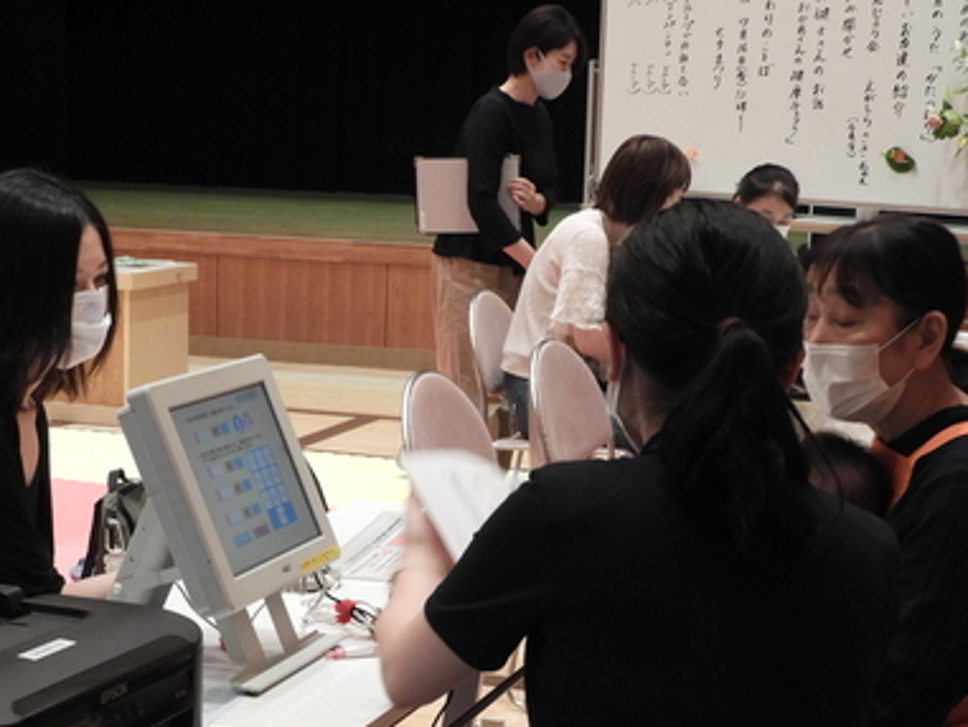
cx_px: 384
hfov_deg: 23.2
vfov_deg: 17.5
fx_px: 2350
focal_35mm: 84
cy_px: 549
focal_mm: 9
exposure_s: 1/30
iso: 400
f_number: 4
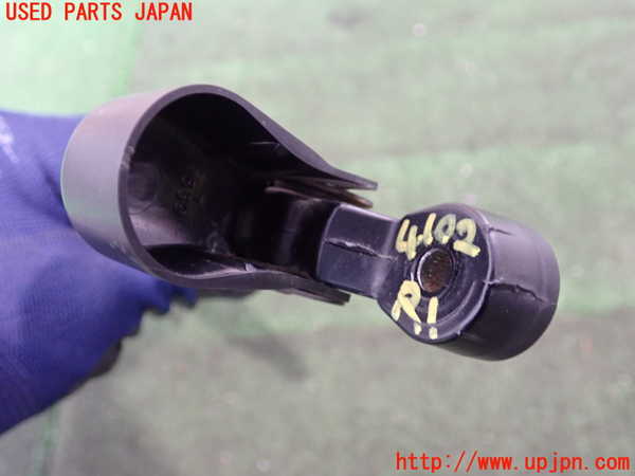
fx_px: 660
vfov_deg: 39.7
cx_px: 318
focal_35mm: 36
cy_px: 238
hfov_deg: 51.4
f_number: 2.5
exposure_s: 1/15
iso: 800
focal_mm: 6.37
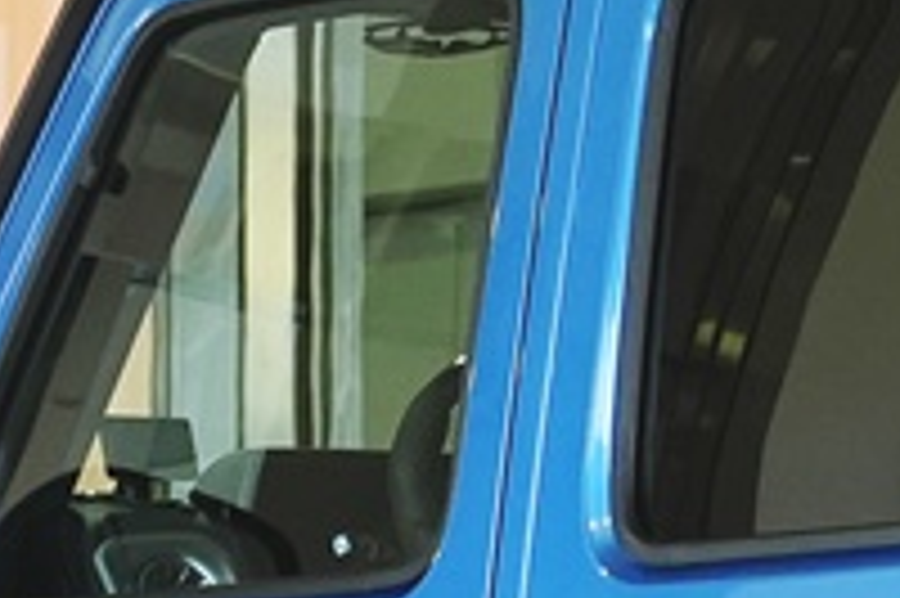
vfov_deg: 2.3
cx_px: 1458
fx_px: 14906
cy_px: 710
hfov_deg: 3.4
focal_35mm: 597
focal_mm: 53
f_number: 5
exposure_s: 1/160
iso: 800
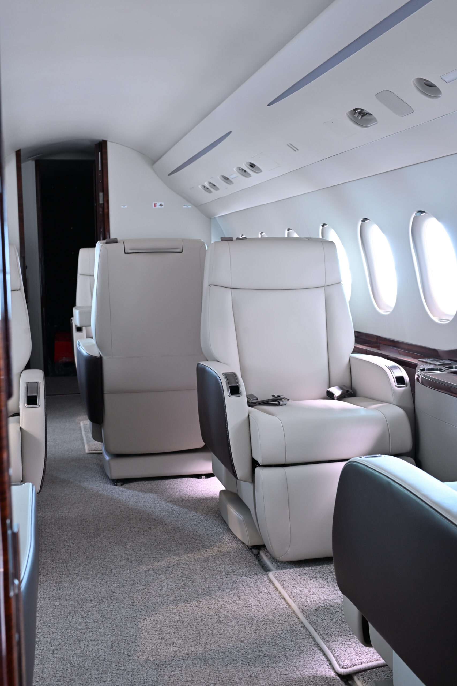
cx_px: 228
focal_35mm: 40
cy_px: 343
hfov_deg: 33.4
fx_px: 762
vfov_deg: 48.5
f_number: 8
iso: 640
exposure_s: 1
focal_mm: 40
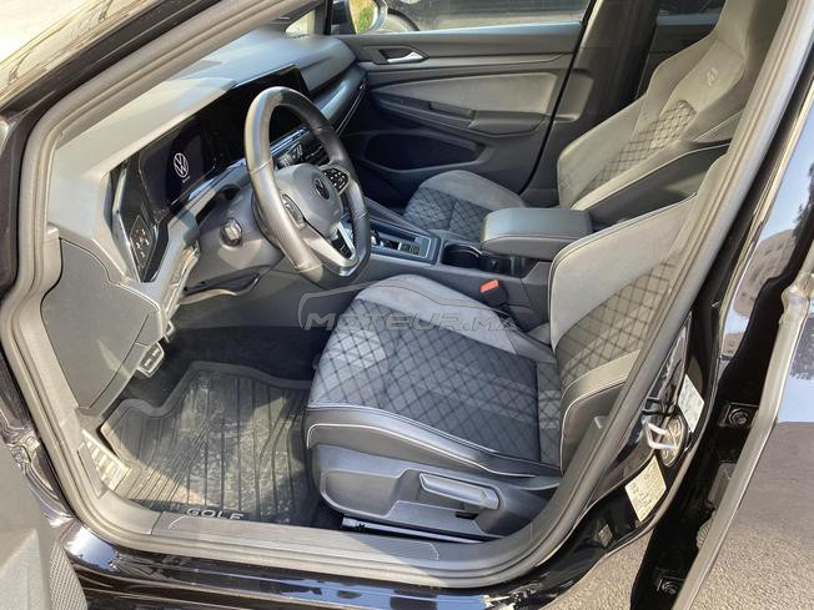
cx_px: 407
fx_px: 611
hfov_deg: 67.3
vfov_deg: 53.1
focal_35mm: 26
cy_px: 305
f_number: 1.8
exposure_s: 1/121
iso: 80
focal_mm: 4.25
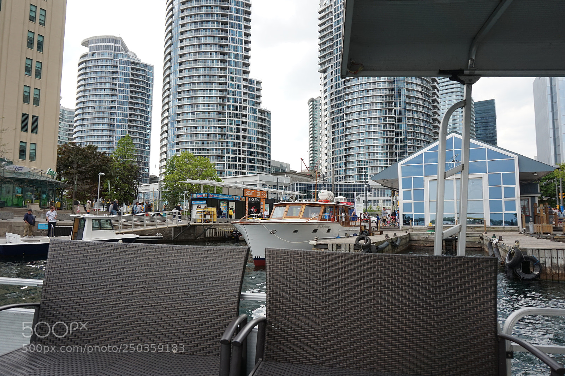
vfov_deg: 53.1
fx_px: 376
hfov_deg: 73.8
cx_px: 282
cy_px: 188
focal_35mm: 24
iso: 100
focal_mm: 16
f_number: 5
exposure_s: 1/200
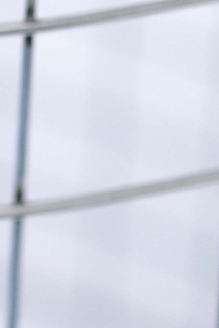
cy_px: -331
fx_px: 5128
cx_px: -368
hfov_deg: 2.4
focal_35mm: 562
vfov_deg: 3.6
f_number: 2.4
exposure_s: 1/105
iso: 160
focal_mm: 60
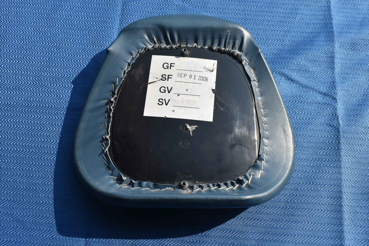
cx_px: 184
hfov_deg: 51.3
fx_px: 385
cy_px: 123
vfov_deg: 35.6
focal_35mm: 38
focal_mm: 25
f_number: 8
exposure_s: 1/640
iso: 200
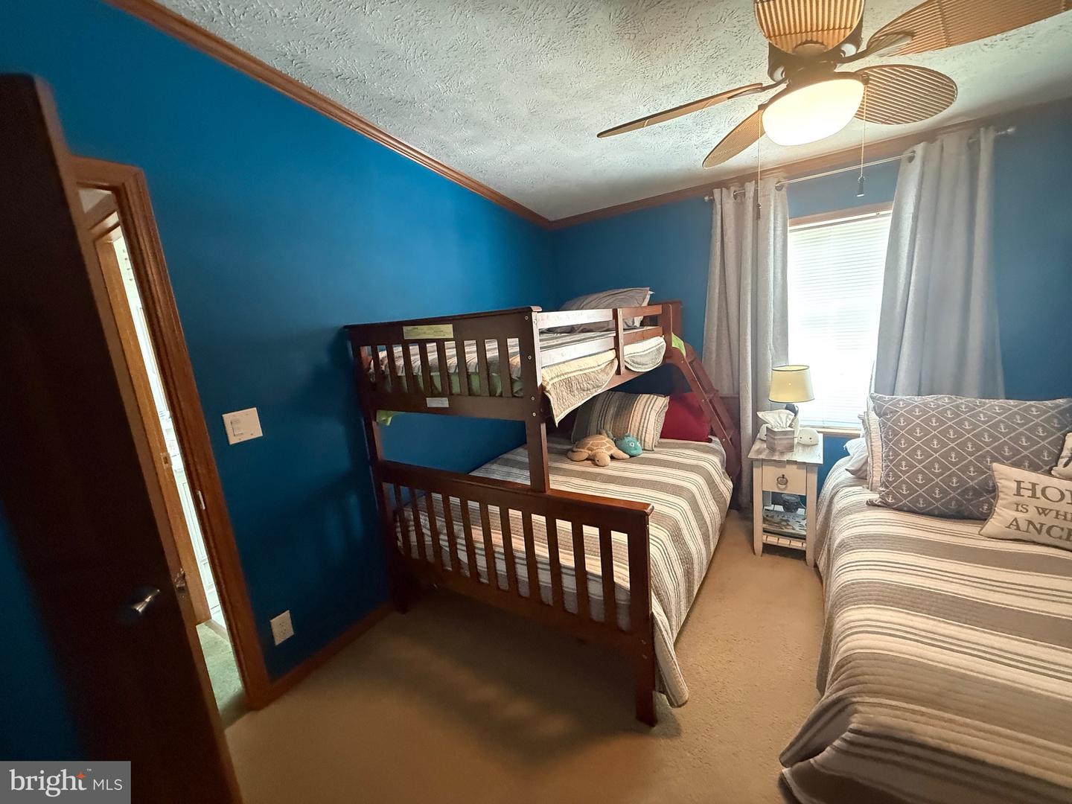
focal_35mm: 14
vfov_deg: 85.7
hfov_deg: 102.1
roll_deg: +5.2
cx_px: 536
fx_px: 434
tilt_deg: -10.8
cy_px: 402
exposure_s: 1/40
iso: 1000
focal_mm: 2.22
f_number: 2.2
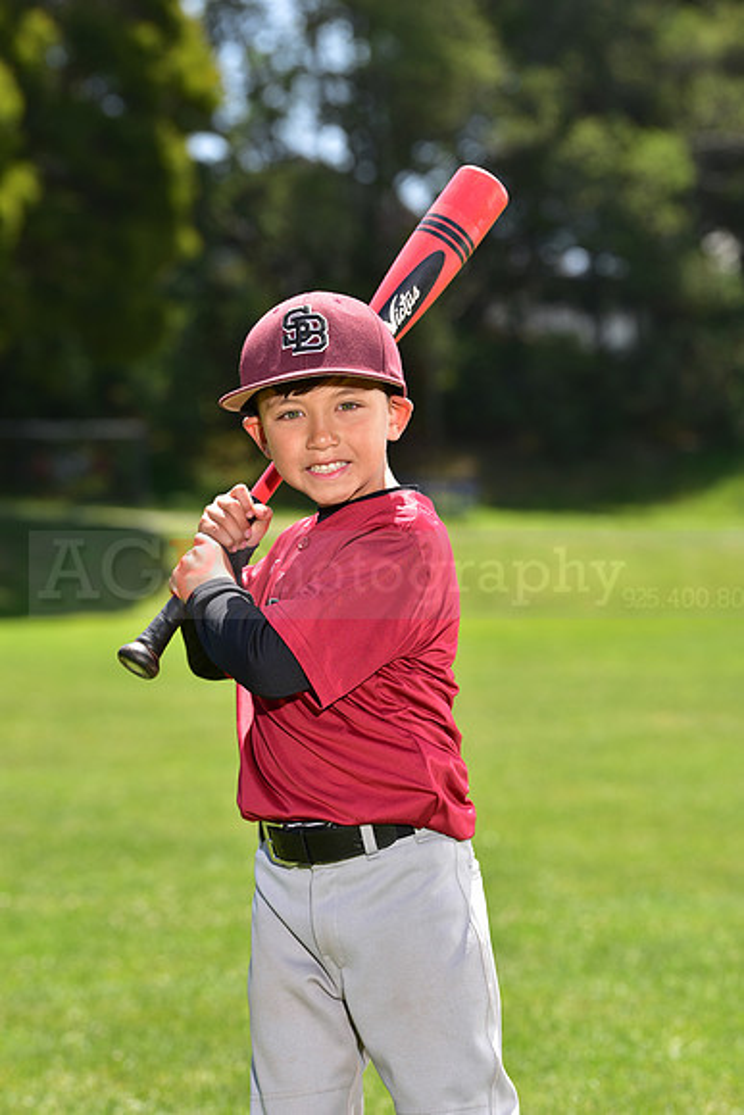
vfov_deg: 15.2
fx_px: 4182
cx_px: 372
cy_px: 558
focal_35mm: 135
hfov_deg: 10.2
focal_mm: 135
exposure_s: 1/200
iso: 80
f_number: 5.6
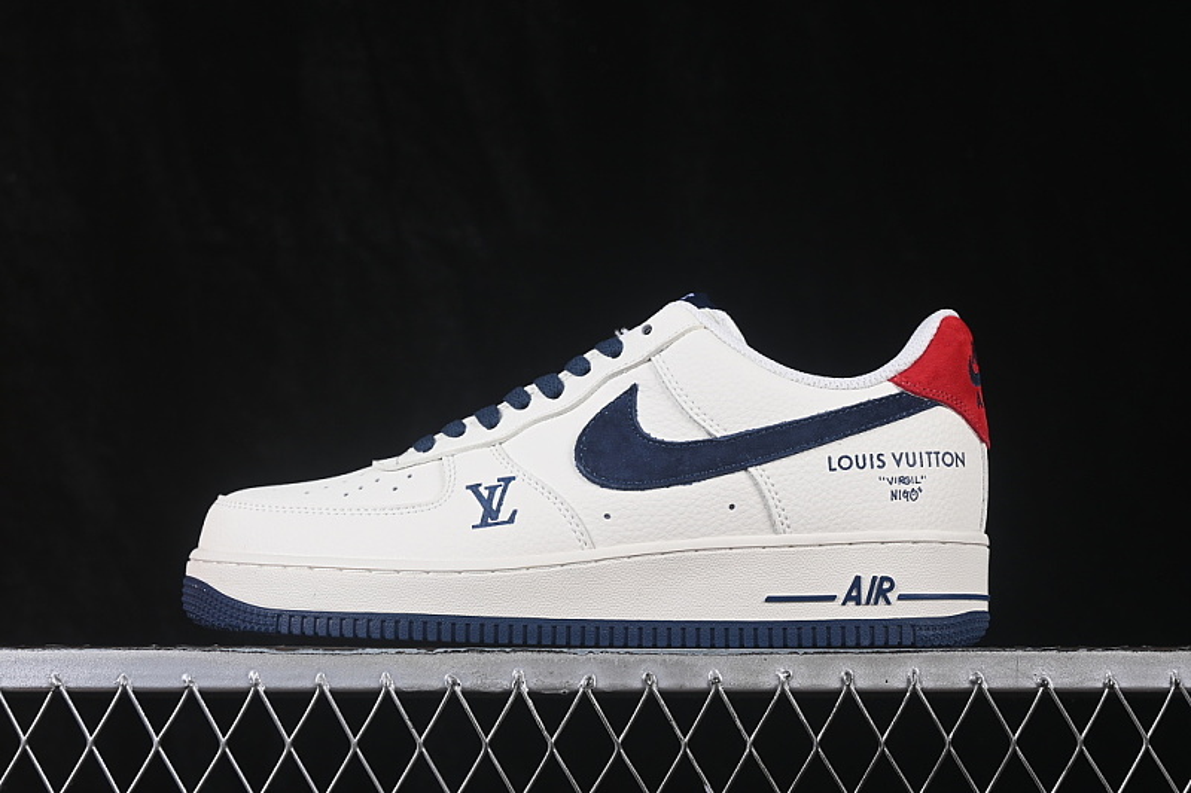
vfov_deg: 18.2
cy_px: 396
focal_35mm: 75
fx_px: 2481
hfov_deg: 27.0
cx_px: 596
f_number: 8
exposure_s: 1/80
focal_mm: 50
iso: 160
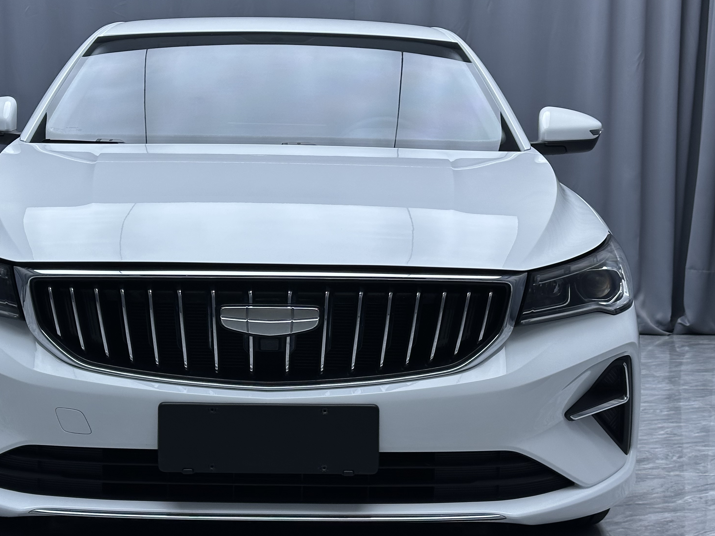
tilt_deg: -3.3
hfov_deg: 29.3
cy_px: 261
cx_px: 267
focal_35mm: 66
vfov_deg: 22.3
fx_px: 1363
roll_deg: -1.1
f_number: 1.78
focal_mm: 6.86
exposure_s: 1/238
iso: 50
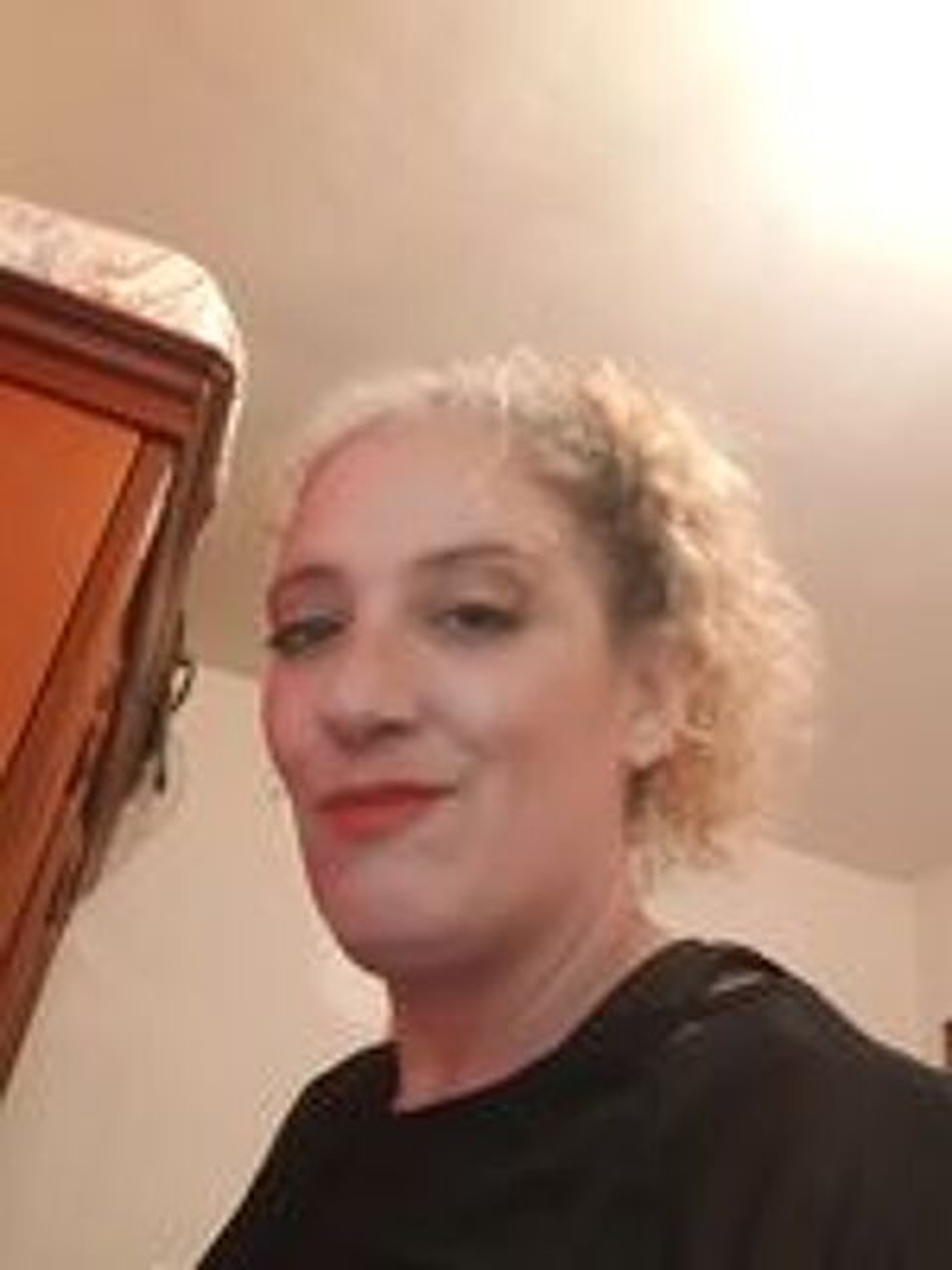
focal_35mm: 31
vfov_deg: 58.4
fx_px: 1137
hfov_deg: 45.4
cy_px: 635
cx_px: 476
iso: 400
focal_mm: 2.92
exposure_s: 1/25
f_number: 1.7
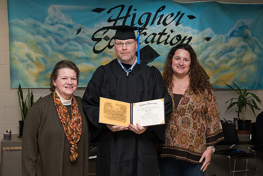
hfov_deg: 38.2
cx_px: 132
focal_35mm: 52
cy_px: 88
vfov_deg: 26.0
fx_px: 380
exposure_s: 1/160
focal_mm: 52
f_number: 7.1
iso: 1600
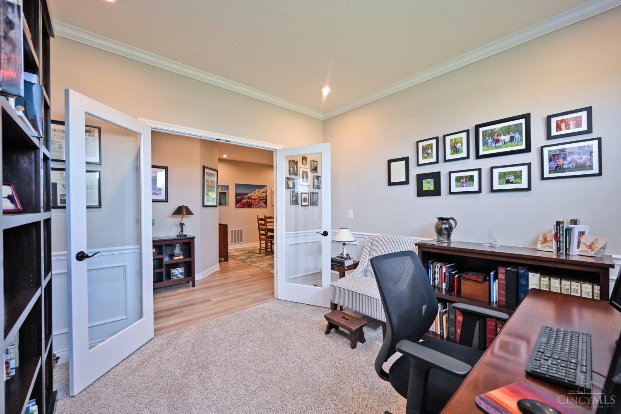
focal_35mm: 14
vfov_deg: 81.2
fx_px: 241
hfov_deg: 104.3
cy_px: 207
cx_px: 310
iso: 400
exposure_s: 1/60
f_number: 4
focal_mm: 14
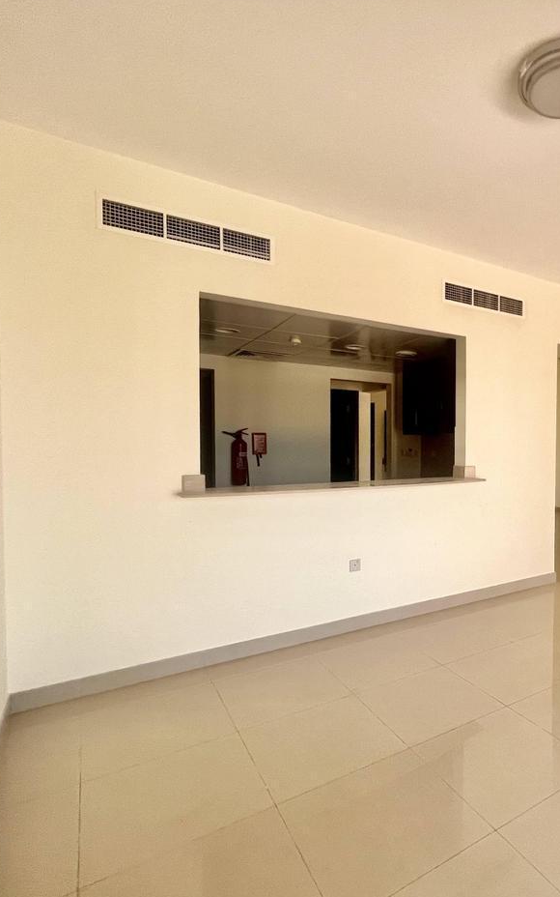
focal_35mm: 19
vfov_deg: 88.0
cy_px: 455
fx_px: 464
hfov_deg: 56.7
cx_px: 464
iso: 160
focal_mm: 1.57
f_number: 1.8
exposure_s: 1/99
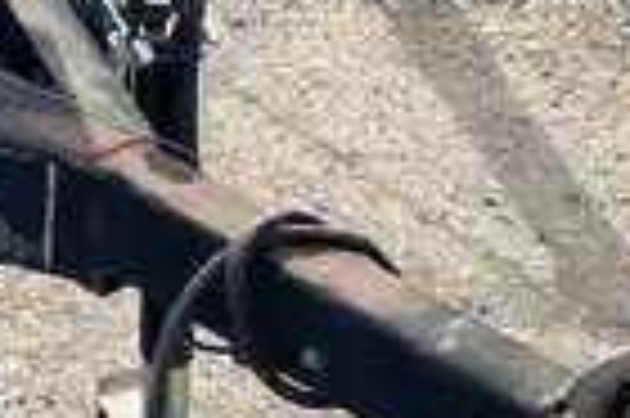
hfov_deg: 13.4
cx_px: -378
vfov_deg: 9.3
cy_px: -254
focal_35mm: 142
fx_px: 2482
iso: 32
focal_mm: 4.2
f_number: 1.6
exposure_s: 1/1742
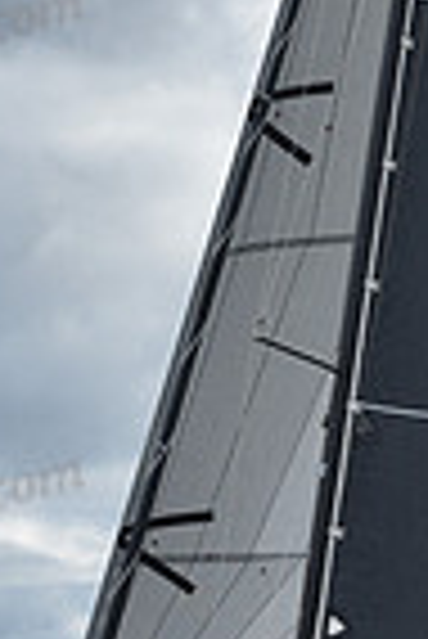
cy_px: 243
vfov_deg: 7.2
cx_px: 318
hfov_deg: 4.8
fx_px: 5088
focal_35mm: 286
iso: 250
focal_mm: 70
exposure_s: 1/800
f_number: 9
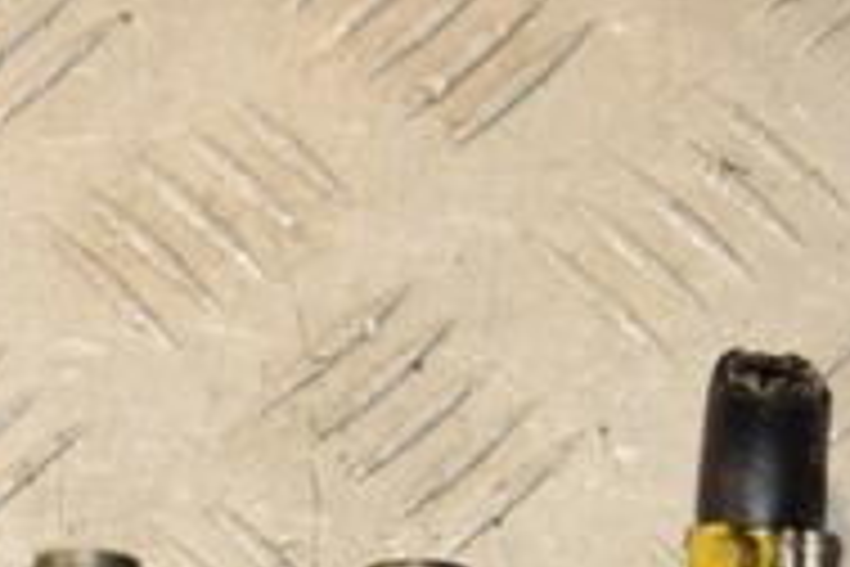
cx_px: -153
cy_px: 716
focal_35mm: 215
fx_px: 5066
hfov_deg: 9.5
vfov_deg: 6.4
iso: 800
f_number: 9
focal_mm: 45
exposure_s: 1/200
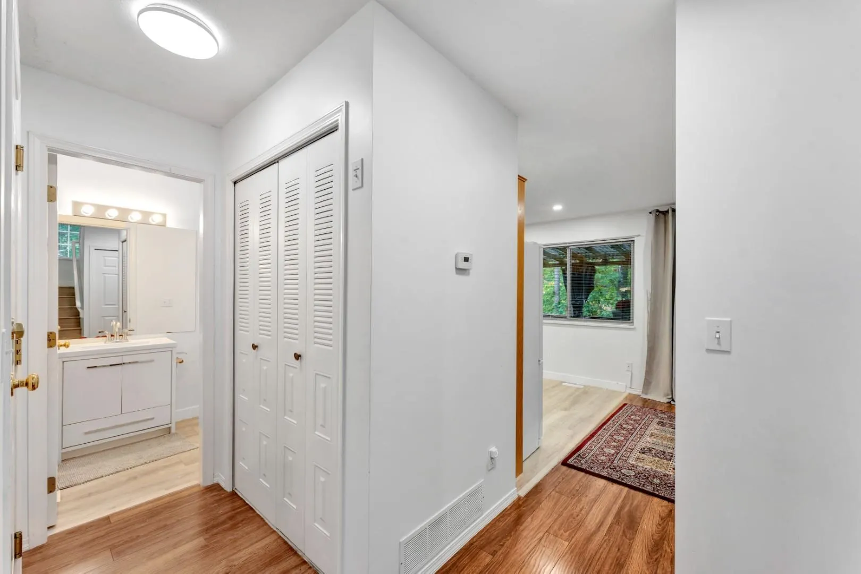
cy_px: 287
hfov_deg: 104.3
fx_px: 335
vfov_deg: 81.2
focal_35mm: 14
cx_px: 430
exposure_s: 1/25
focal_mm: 14
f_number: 8
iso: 400
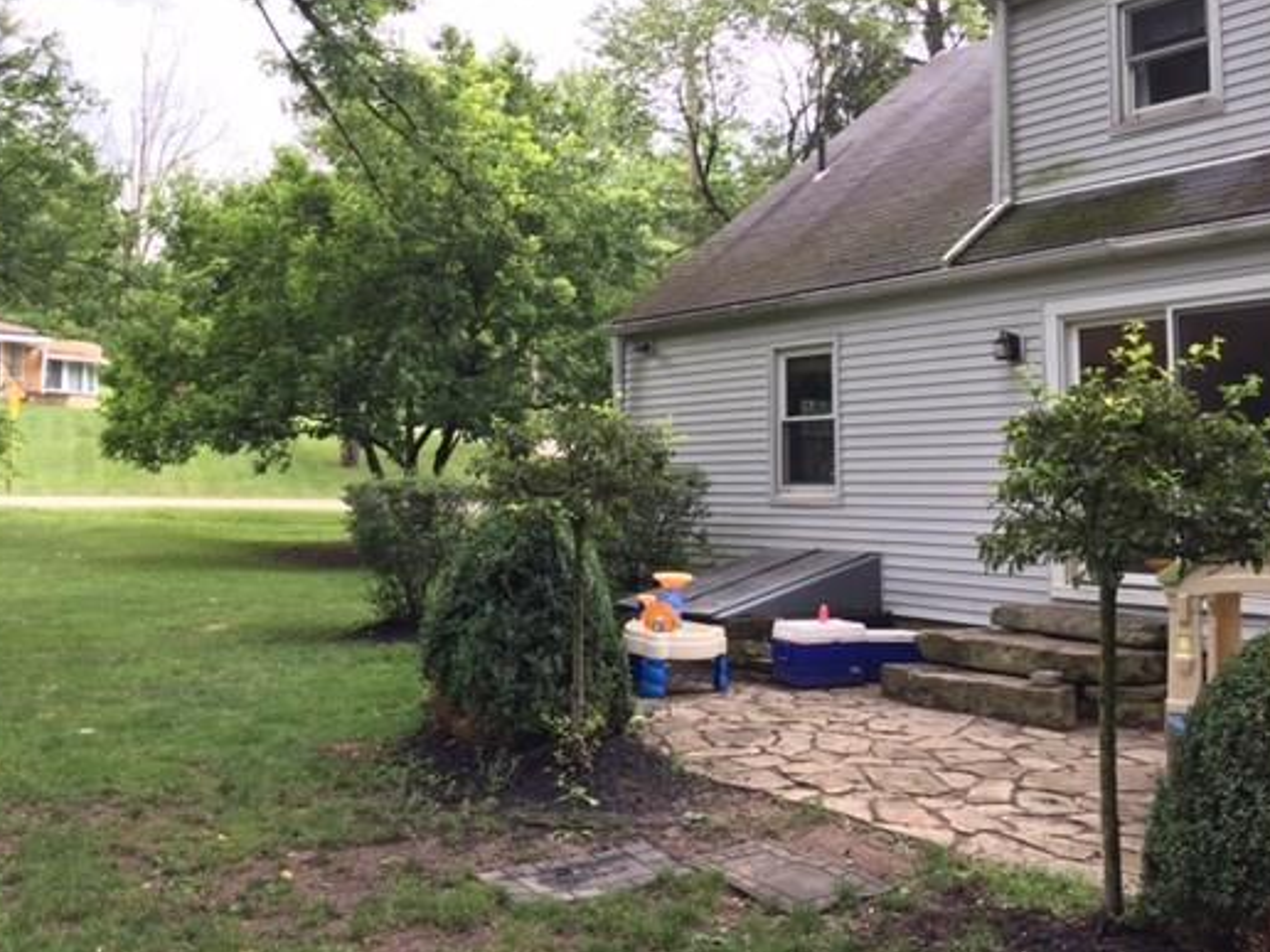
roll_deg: -2.3
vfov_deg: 39.5
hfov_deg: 51.3
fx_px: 1321
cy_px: 381
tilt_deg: +5.8
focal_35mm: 36
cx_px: 593
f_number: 2.2
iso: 32
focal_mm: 4.15
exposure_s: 1/120
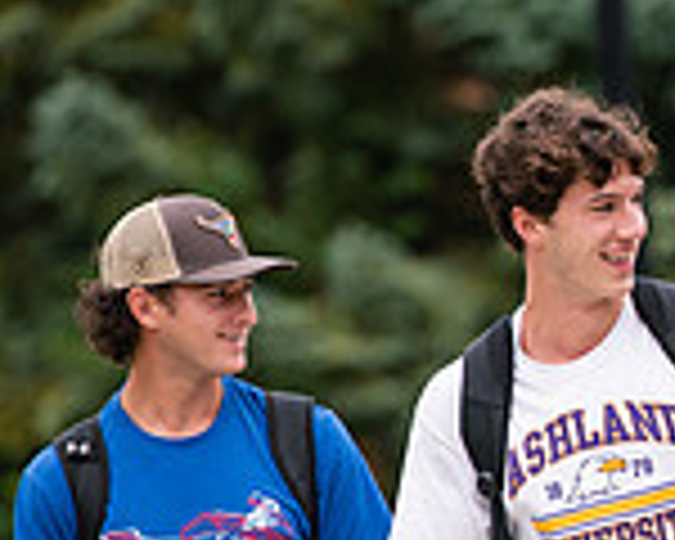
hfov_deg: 2.7
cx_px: 900
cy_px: 295
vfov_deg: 2.1
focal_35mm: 725
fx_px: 14484
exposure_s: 1/640
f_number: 3.2
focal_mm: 200
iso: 160
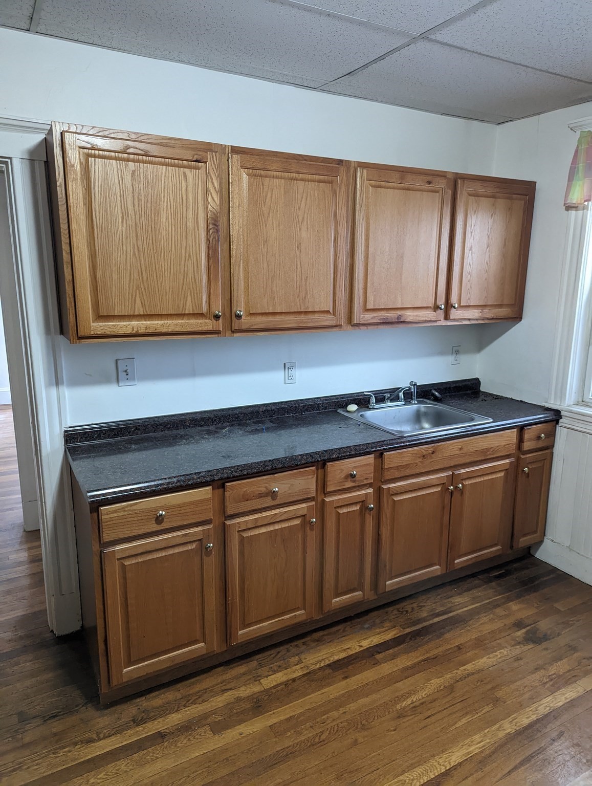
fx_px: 546
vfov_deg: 71.5
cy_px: 393
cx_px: 296
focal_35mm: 24
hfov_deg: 56.9
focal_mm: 6.81
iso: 791
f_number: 1.85
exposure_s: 1/120
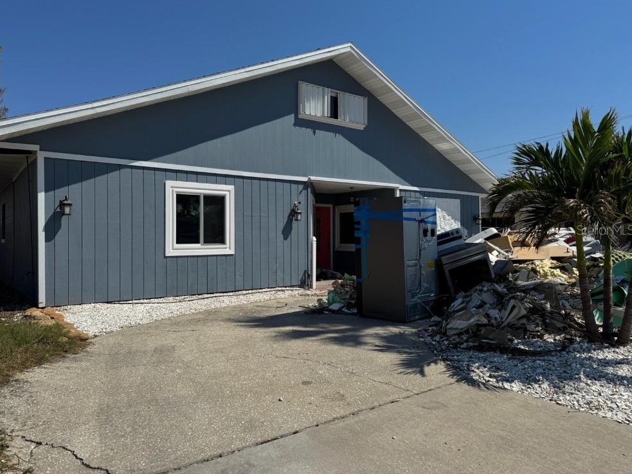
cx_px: 308
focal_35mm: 25
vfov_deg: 54.9
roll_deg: +0.0
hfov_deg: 69.4
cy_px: 230
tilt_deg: +0.6
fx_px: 456
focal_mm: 6.76
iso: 80
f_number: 1.78
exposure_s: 1/9009
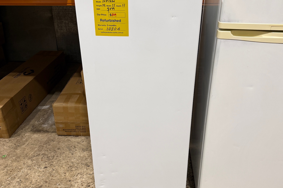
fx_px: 267
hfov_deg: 55.8
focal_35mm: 34
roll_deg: +1.2
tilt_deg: -26.3
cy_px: 99
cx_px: 142
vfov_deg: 38.9
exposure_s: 1/100
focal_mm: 6.76
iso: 160
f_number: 1.78
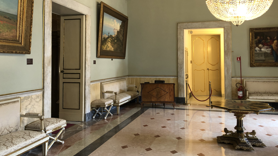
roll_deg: +0.9
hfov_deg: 62.6
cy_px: 59
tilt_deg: +0.9
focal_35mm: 31
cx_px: 140
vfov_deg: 37.6
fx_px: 229
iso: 64
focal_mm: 4
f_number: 1.8
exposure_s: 1/17
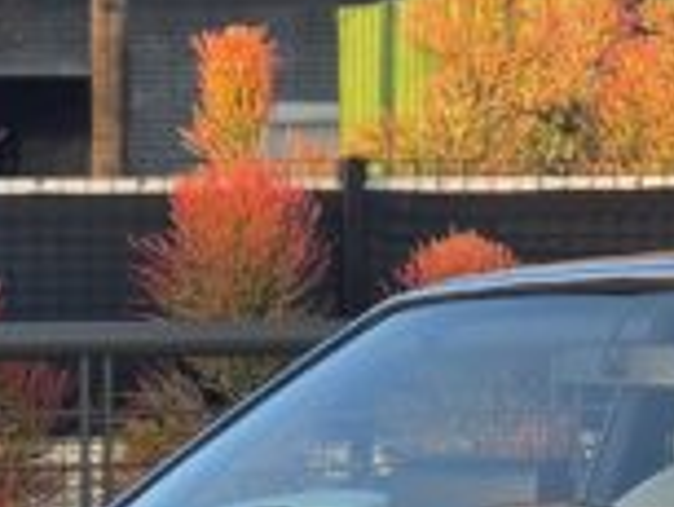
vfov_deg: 4.6
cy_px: 714
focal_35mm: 325
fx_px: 6333
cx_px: 621
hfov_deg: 6.1
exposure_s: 1/139
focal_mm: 7
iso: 25
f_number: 2.4
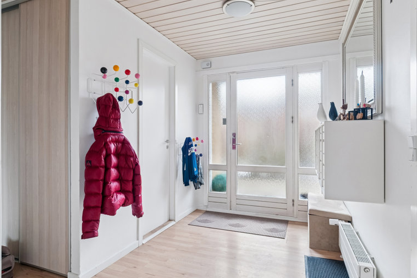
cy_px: 133
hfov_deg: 86.9
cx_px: 215
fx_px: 220
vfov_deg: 64.5
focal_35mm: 19
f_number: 10
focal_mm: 12
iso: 400
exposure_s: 1/5
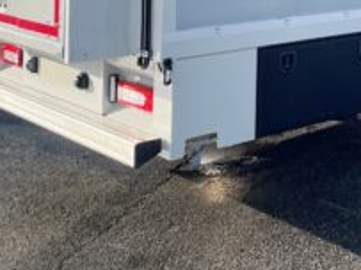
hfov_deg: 24.2
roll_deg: +1.5
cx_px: 359
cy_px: -117
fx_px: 803
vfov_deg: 17.5
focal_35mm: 77
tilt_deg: +2.4
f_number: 1.6
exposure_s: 1/2304
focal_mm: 4.2
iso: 32
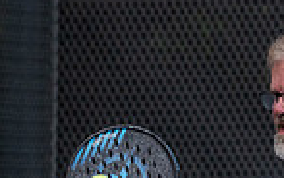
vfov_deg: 1.6
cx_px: 328
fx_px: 6194
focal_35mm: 800
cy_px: 292
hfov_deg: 2.6
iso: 800
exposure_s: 1/800
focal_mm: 175
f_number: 3.2
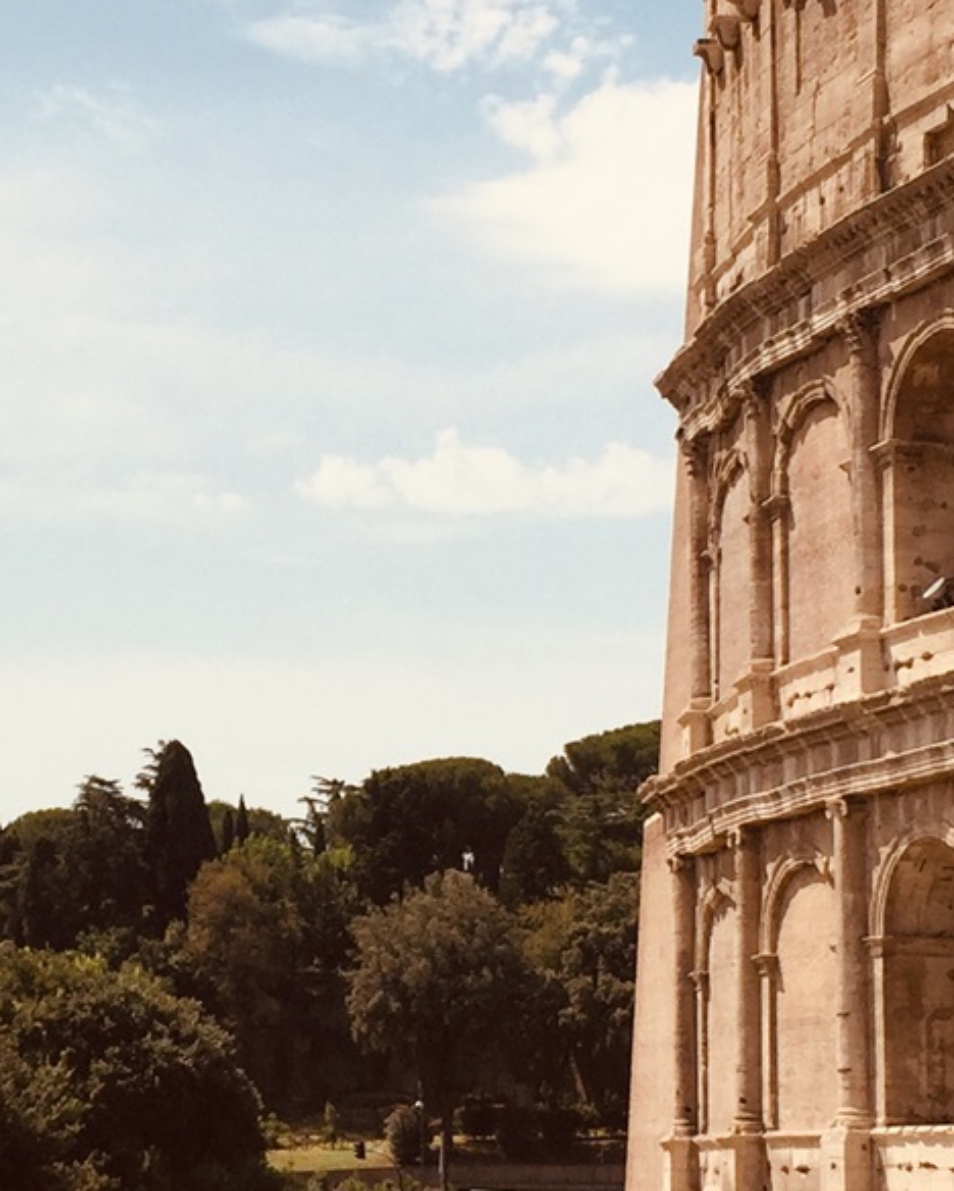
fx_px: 3279
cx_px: 222
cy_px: 767
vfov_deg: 20.5
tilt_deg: +7.9
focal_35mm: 93
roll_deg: -2.5
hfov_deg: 16.5
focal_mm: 4.15
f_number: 2.2
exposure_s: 1/2639
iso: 32
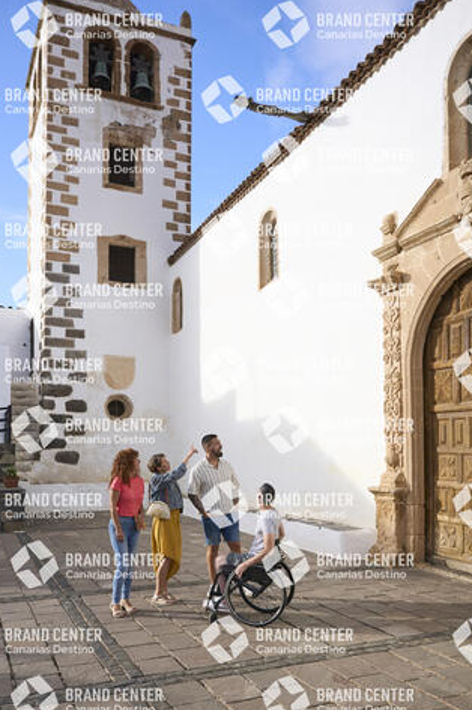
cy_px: 363
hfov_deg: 44.9
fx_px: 571
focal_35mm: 29
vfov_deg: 63.7
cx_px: 227
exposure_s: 1/5000
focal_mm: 24
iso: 400
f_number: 3.2
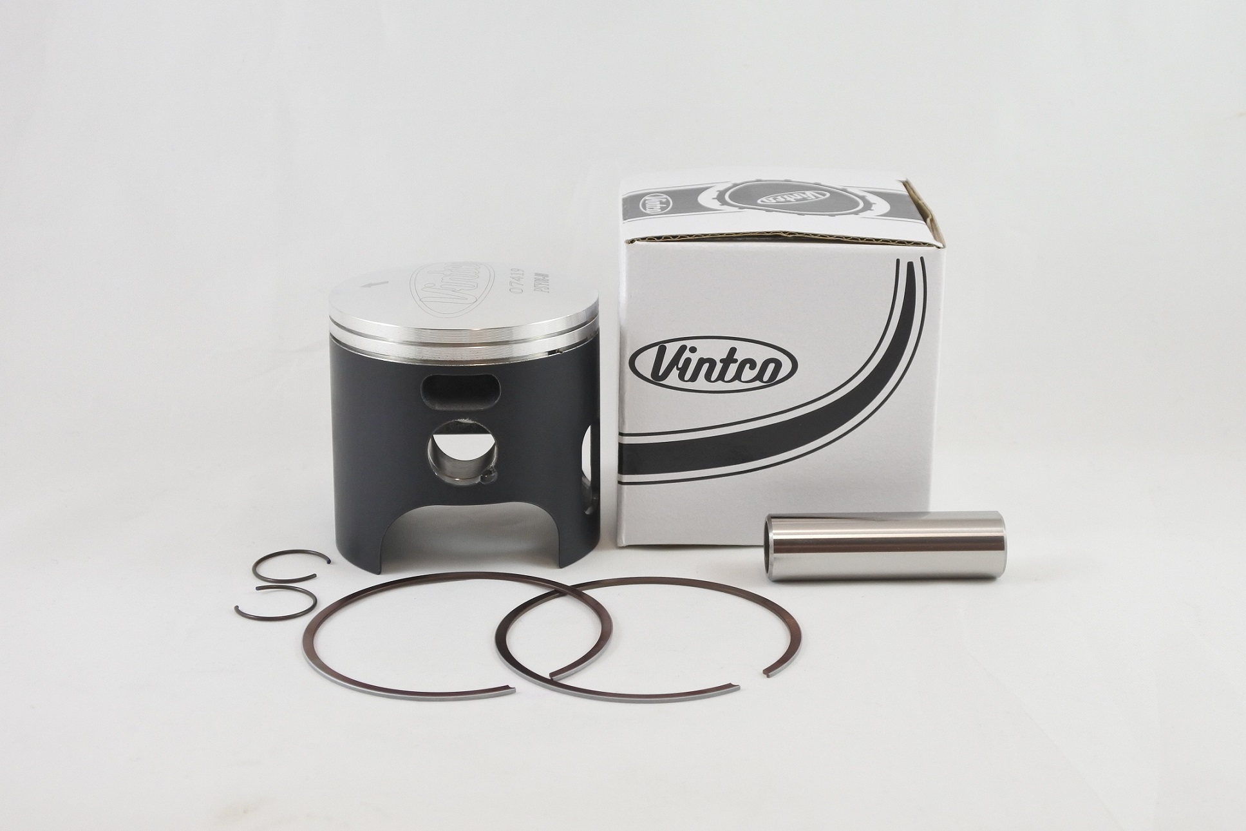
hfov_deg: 41.1
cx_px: 623
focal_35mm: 48
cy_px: 416
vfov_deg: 28.1
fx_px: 1661
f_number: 4.5
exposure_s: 1/125
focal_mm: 18
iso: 400
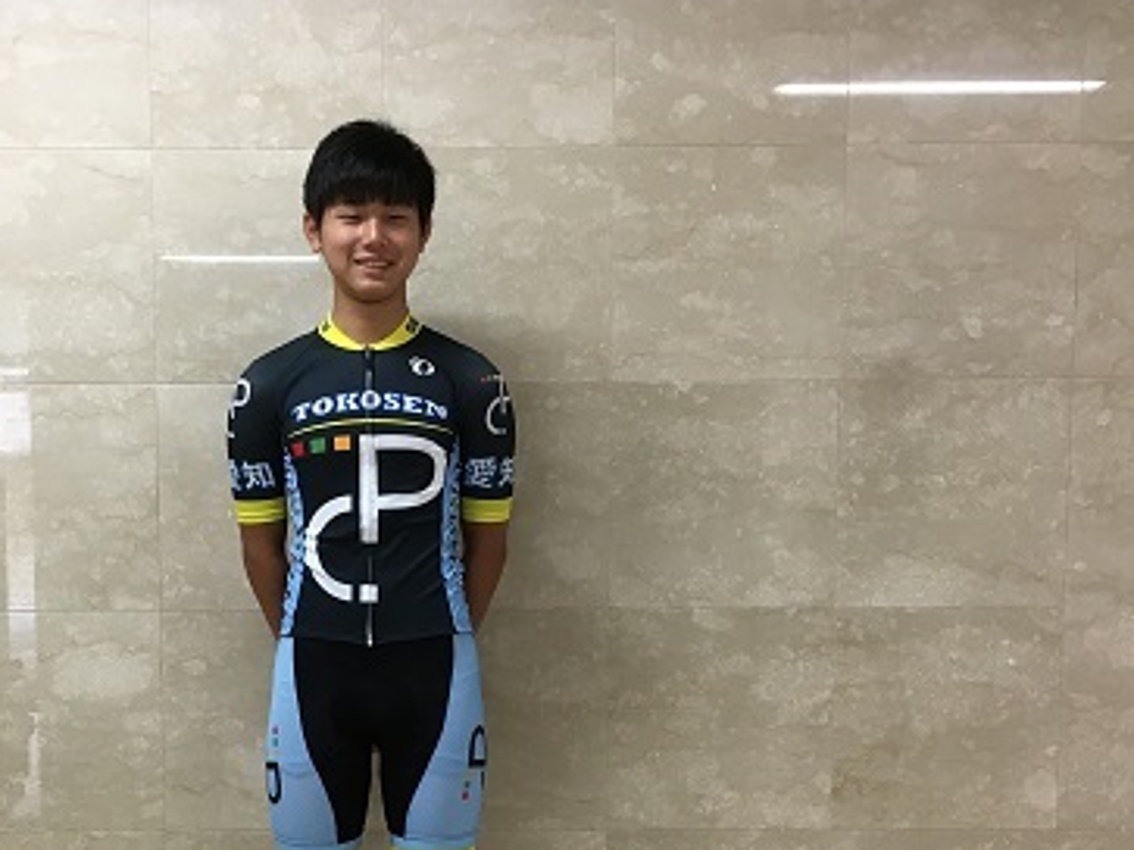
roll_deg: -0.1
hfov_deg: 39.2
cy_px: 647
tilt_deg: -5.9
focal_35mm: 48
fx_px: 1572
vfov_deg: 29.7
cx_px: 375
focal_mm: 4.15
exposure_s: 1/30
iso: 50
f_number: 2.2
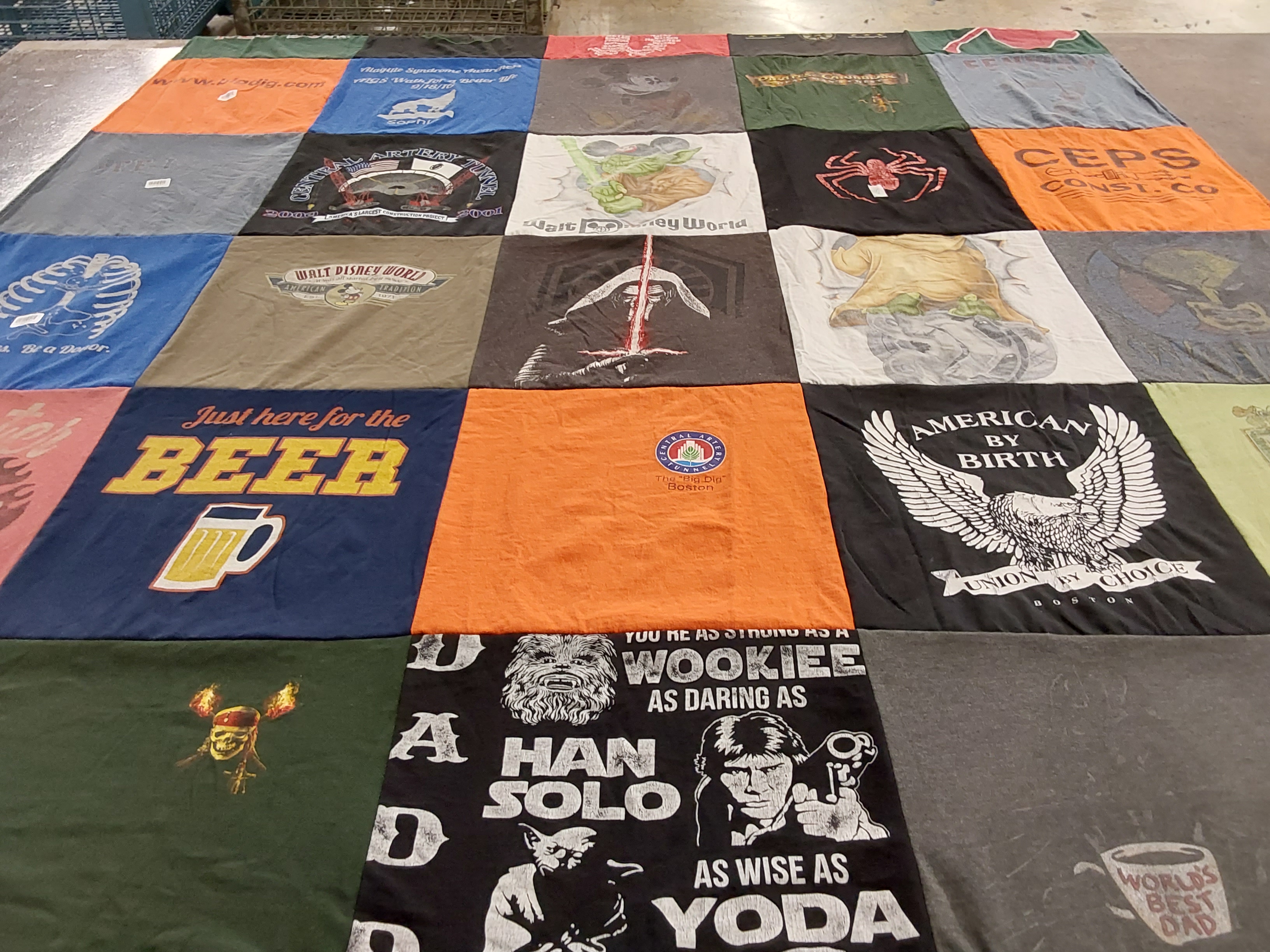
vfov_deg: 49.7
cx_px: 635
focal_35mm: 28
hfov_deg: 63.4
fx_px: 1027
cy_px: 476
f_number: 1.9
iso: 160
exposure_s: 1/60
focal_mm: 2.91
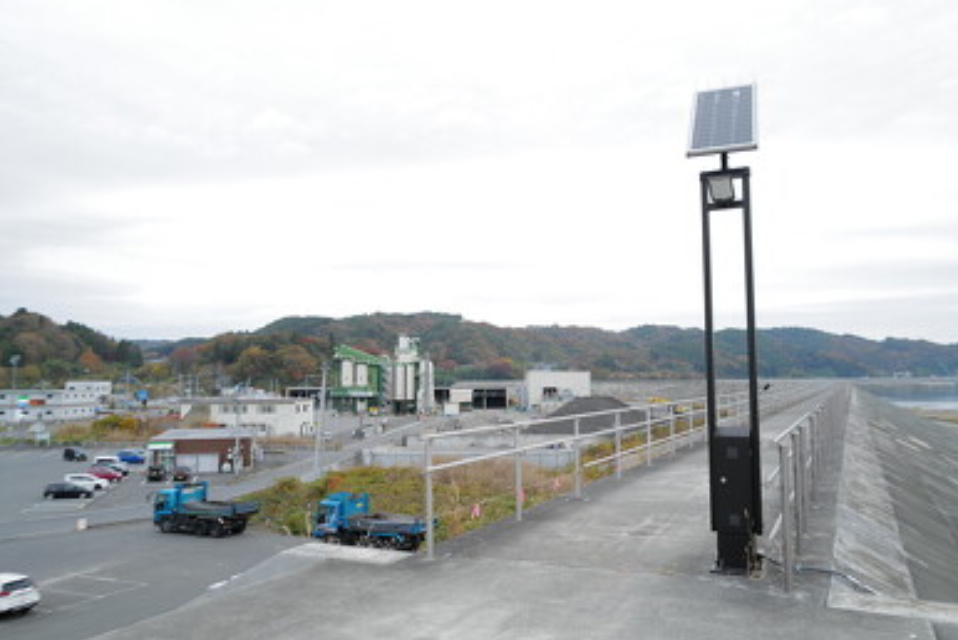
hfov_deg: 63.6
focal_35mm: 29
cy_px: 316
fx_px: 772
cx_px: 491
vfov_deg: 45.0
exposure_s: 1/50
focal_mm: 28
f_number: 2.8
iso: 100
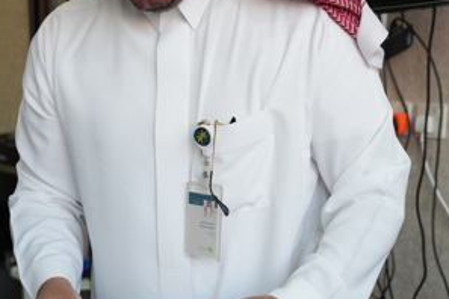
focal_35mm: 59
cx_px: 278
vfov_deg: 22.9
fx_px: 736
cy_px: 204
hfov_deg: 33.8
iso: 1250
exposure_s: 1/200
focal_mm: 39
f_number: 4
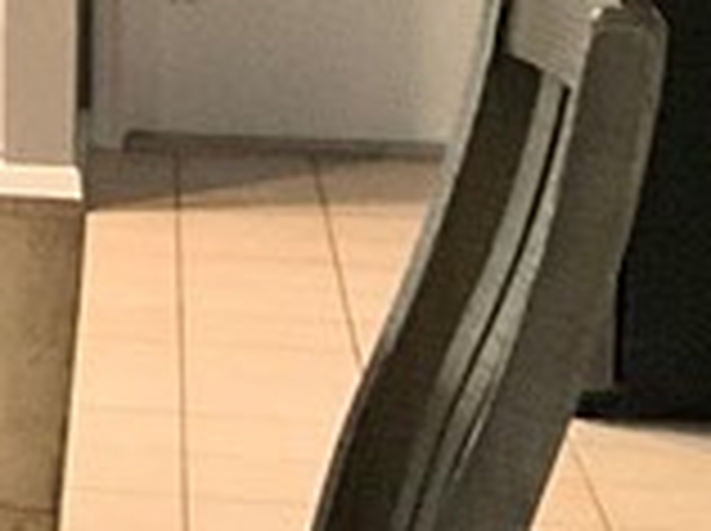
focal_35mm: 188
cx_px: -1377
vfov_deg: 7.8
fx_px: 3856
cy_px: -144
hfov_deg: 8.8
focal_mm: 3
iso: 200
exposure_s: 1/60
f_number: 1.8
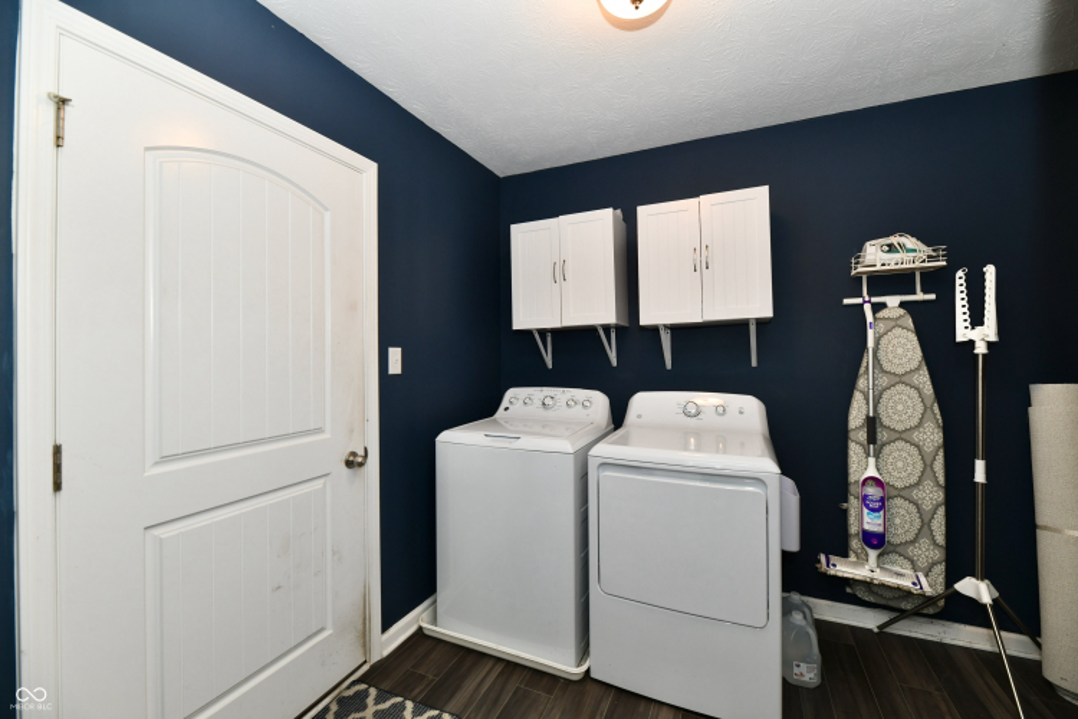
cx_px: 539
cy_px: 360
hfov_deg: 104.3
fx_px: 419
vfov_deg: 81.2
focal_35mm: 14
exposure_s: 1/60
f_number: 6.3
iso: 640
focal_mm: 14
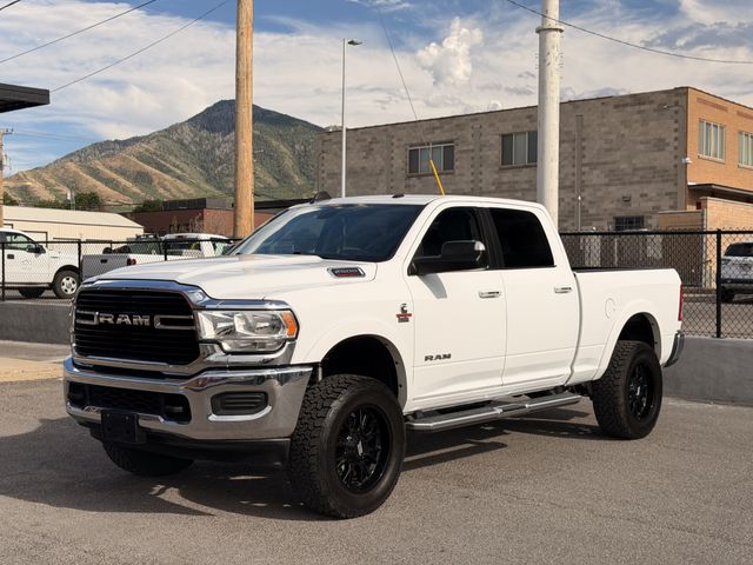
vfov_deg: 30.3
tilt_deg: +0.1
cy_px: 282
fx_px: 1044
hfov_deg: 39.7
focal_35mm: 48
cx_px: 376
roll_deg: +0.0
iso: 64
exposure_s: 1/2762
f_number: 1.78
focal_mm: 6.76
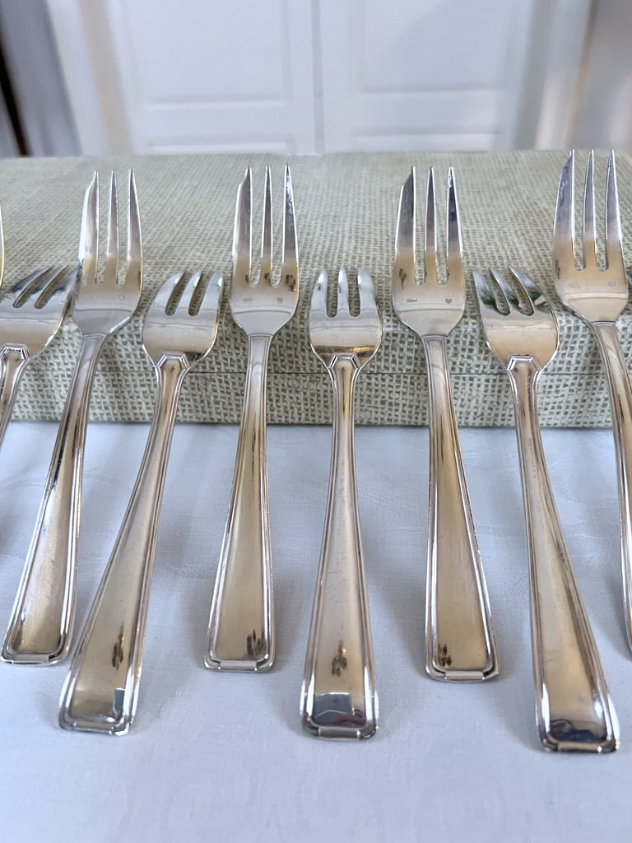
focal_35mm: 26
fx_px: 633
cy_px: 422
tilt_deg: -37.1
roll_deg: +2.1
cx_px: 316
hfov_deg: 53.1
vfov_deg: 67.3
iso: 250
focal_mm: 5.7
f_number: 1.5
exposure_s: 1/50
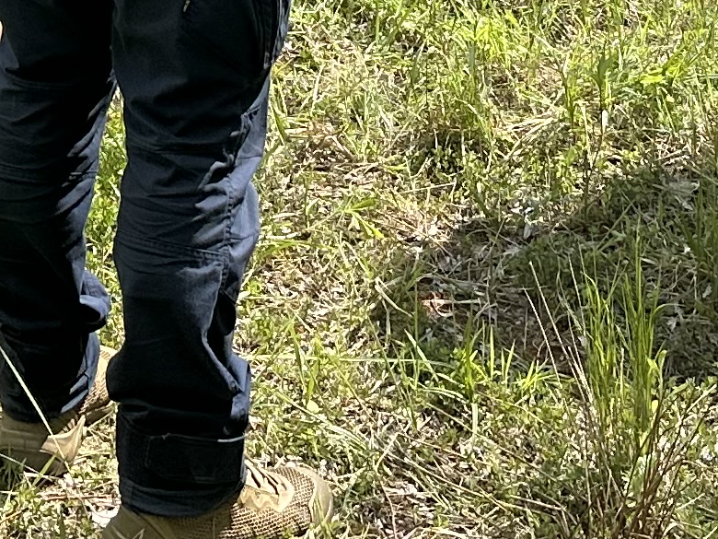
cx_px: 95
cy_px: -486
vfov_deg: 11.0
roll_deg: -0.4
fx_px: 2572
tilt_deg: -10.2
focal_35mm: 124
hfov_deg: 15.7
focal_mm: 6.86
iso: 80
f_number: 1.78
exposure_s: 1/4184
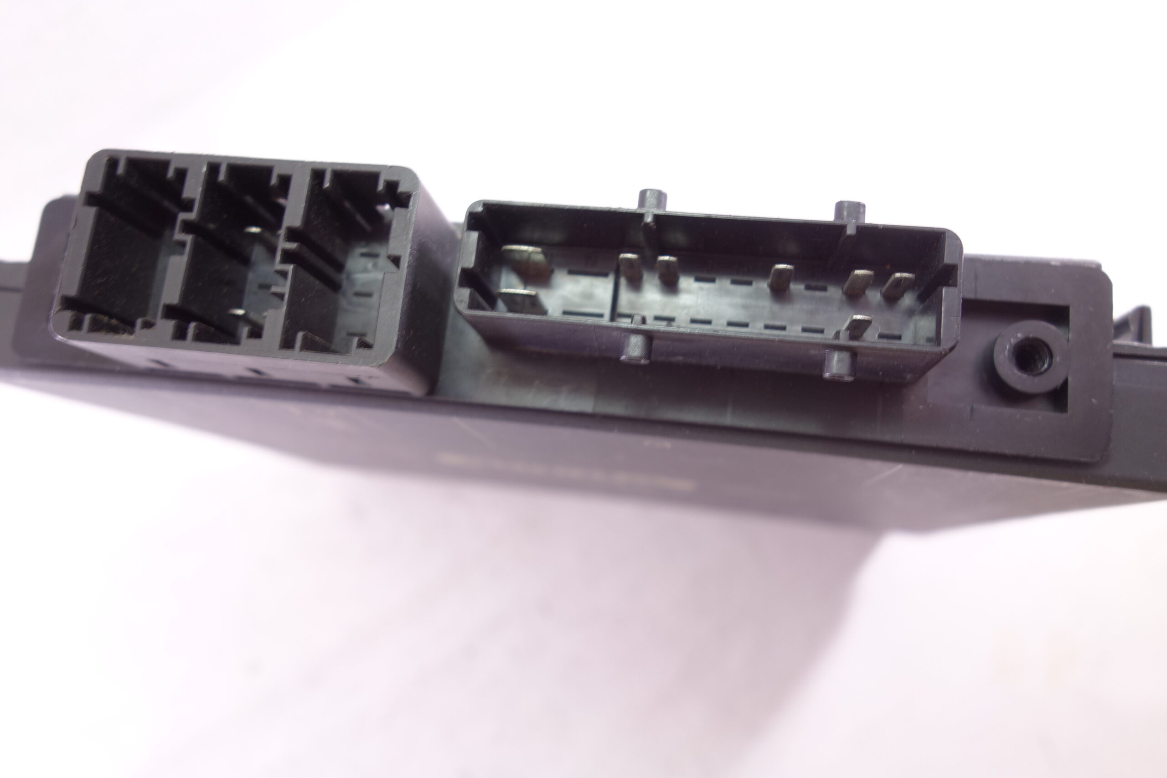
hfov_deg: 65.5
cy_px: 389
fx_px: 908
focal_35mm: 28
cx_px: 584
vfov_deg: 46.4
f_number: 2.8
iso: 125
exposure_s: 1/13
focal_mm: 10.4
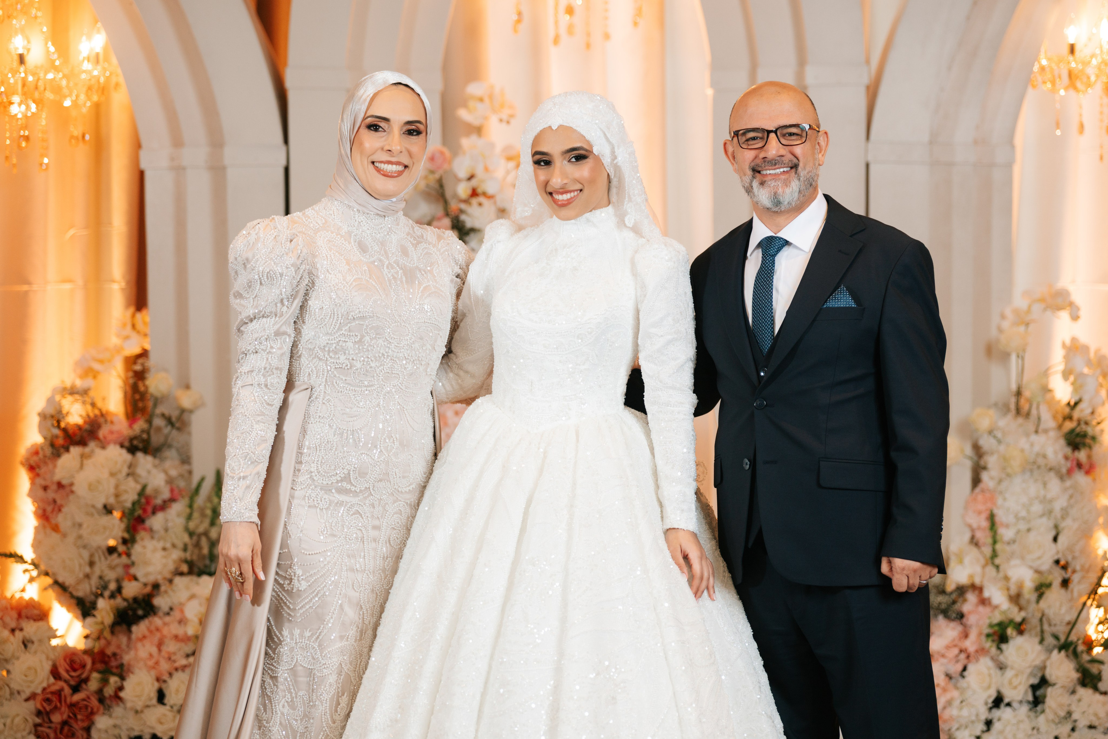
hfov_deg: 21.1
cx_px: 554
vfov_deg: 14.2
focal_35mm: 97
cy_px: 364
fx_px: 2974
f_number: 2.8
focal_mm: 94
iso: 400
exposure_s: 1/200
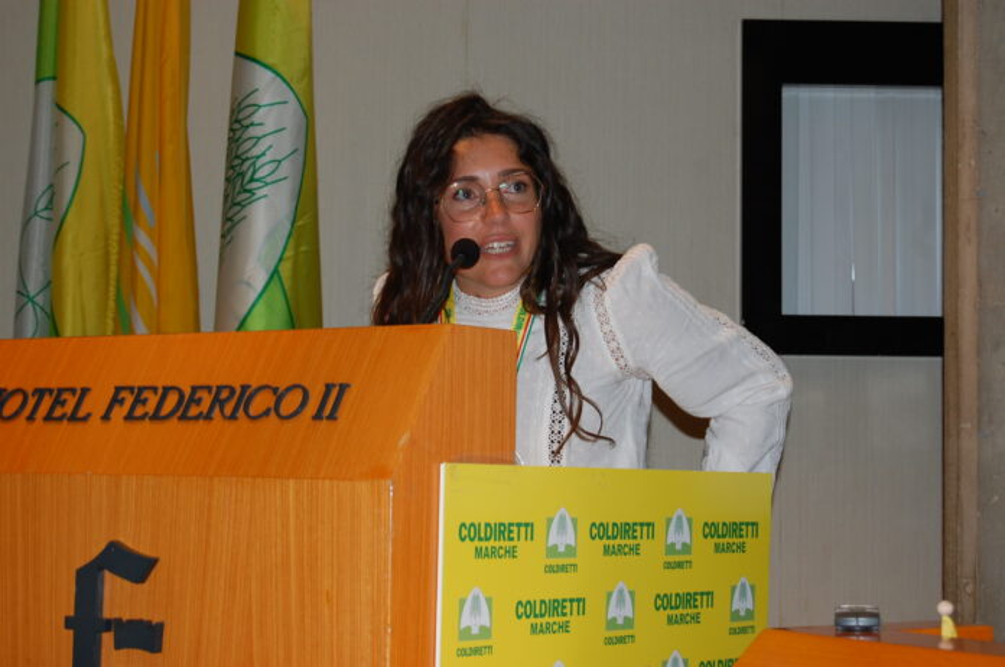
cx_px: 502
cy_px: 334
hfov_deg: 24.6
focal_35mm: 82
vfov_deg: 16.5
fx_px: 2300
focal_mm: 55
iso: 400
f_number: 5.6
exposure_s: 1/60
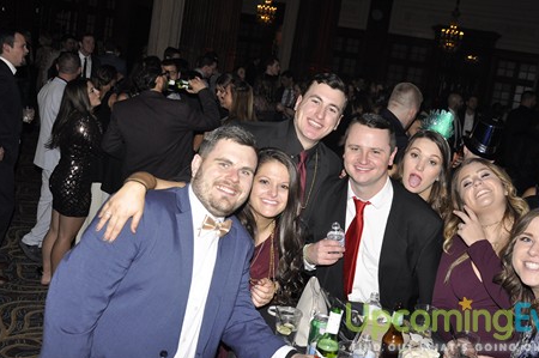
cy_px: 151
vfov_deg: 30.4
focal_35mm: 44
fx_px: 658
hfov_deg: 44.4
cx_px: 304
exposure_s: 1/60
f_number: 5
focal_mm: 24
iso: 400
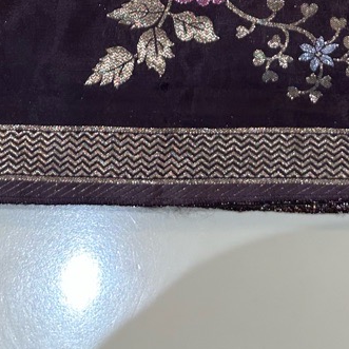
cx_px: 249
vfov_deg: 16.8
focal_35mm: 82
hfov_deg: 21.0
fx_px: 935
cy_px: -312
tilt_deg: -78.3
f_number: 1.78
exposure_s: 1/100
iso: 100
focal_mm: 6.86
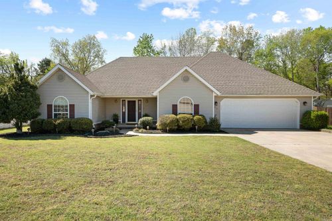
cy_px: 110
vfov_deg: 57.2
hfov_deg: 78.6
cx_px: 166
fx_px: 203
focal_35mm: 22
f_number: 8
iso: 100
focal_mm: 22
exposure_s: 1/80
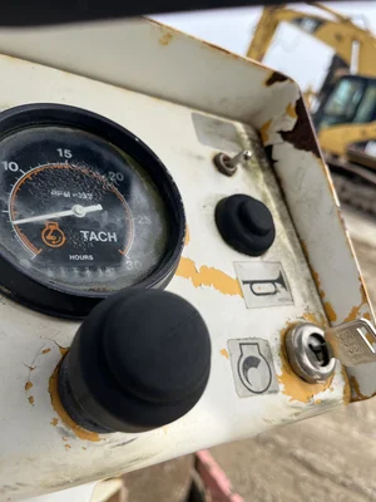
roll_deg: -15.9
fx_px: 377
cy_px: 251
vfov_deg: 67.3
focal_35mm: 26
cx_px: 188
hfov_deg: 53.1
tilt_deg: -19.7
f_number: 1.6
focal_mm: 5.1
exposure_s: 1/2513
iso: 50
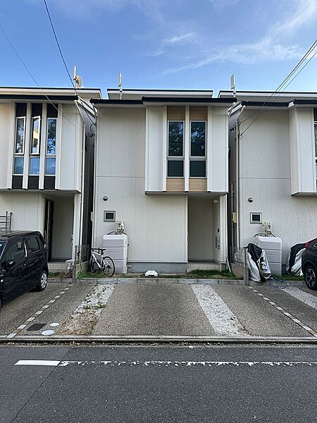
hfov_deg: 56.8
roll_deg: -0.8
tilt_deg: +5.8
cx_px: 158
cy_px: 212
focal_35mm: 24
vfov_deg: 71.6
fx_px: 293
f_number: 1.78
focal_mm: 6.86
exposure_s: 1/718
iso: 80
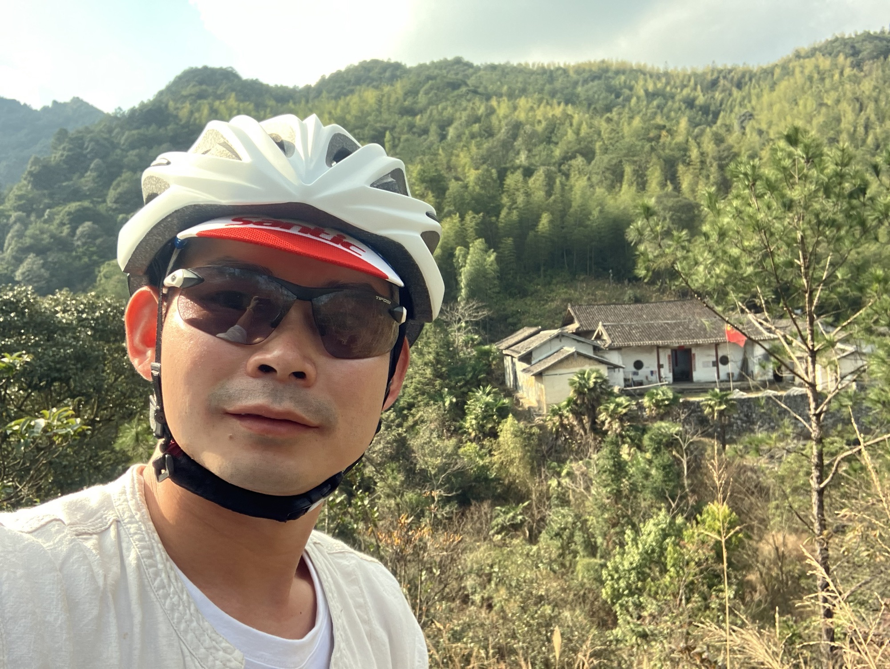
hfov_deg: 56.8
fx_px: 823
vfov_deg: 44.2
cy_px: 334
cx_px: 445
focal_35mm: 32
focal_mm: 2.87
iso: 20
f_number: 2.2
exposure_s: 1/158
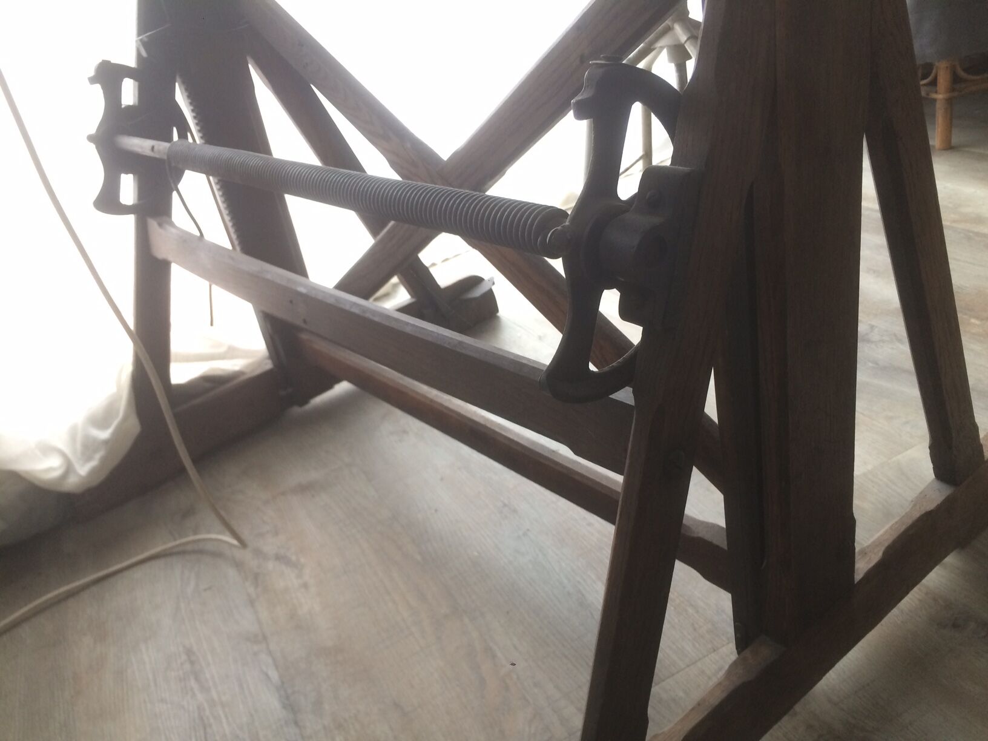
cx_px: 494
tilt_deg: -27.6
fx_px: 828
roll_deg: +10.6
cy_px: 370
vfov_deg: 48.2
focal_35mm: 29
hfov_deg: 61.7
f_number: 2.2
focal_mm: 4.15
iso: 125
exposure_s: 1/33
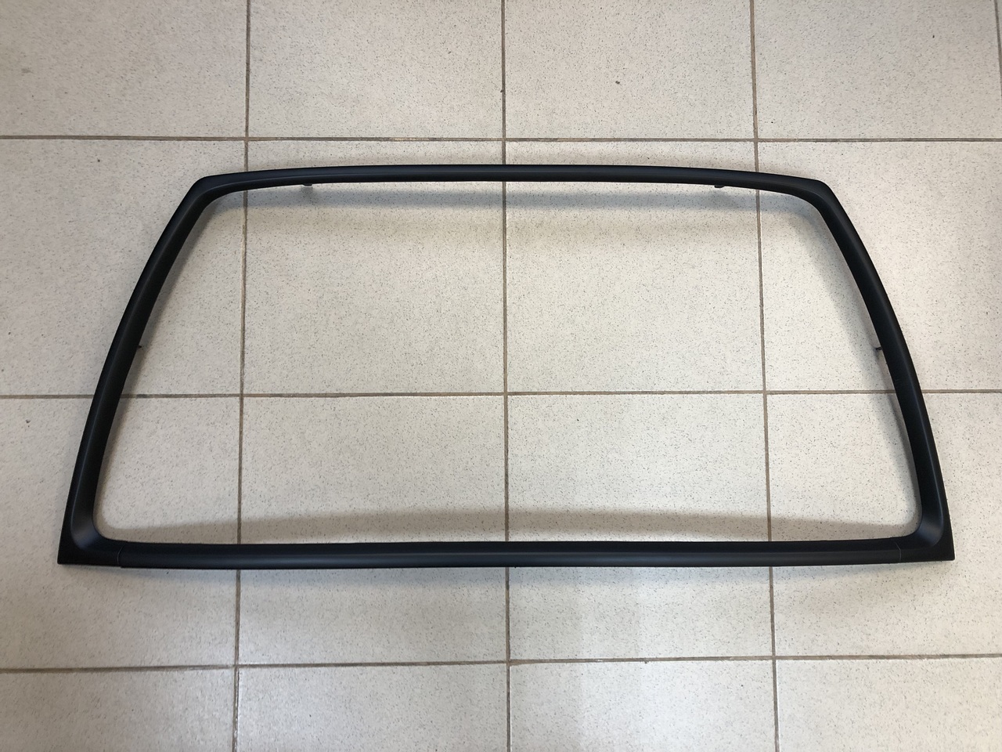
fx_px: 810
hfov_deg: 63.4
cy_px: 376
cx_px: 501
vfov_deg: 49.7
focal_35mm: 28
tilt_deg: -83.9
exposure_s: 1/25
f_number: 1.8
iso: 40
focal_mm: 4
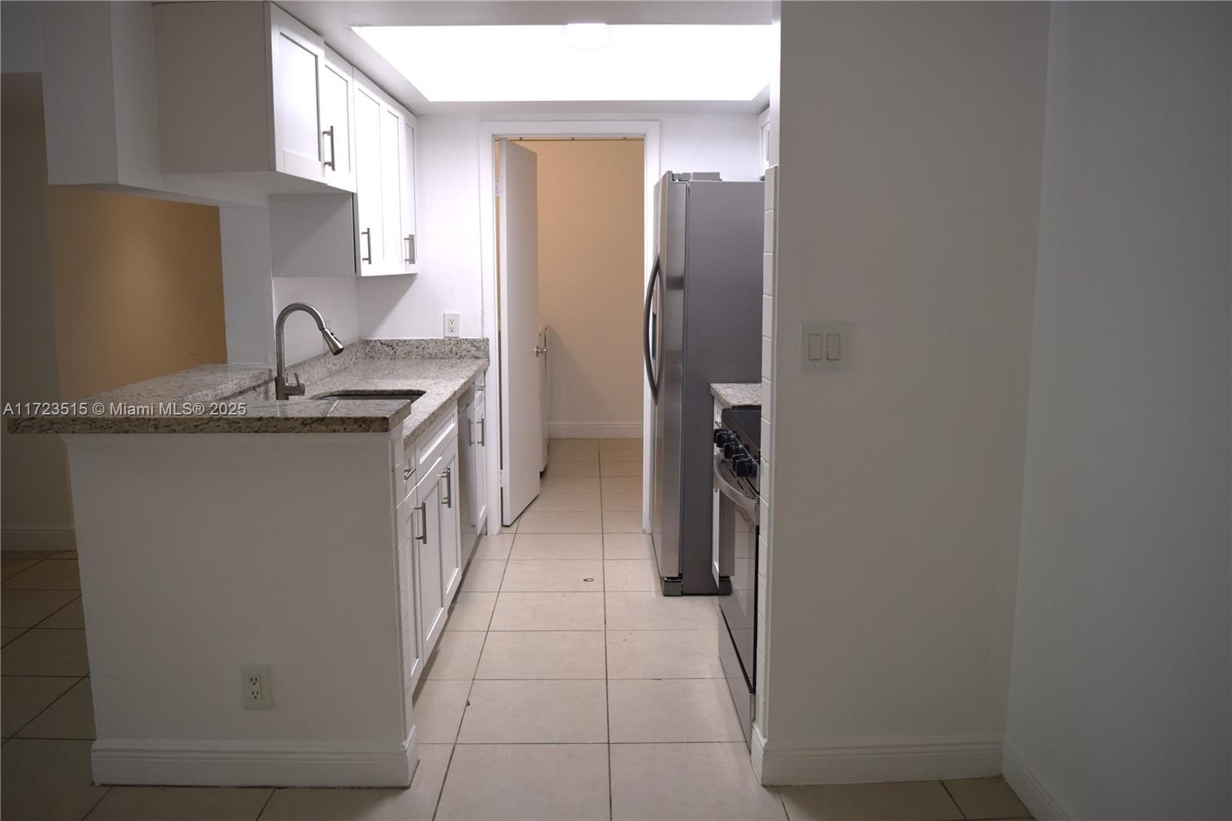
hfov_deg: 67.4
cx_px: 616
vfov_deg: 47.9
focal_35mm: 27
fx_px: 924
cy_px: 410
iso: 400
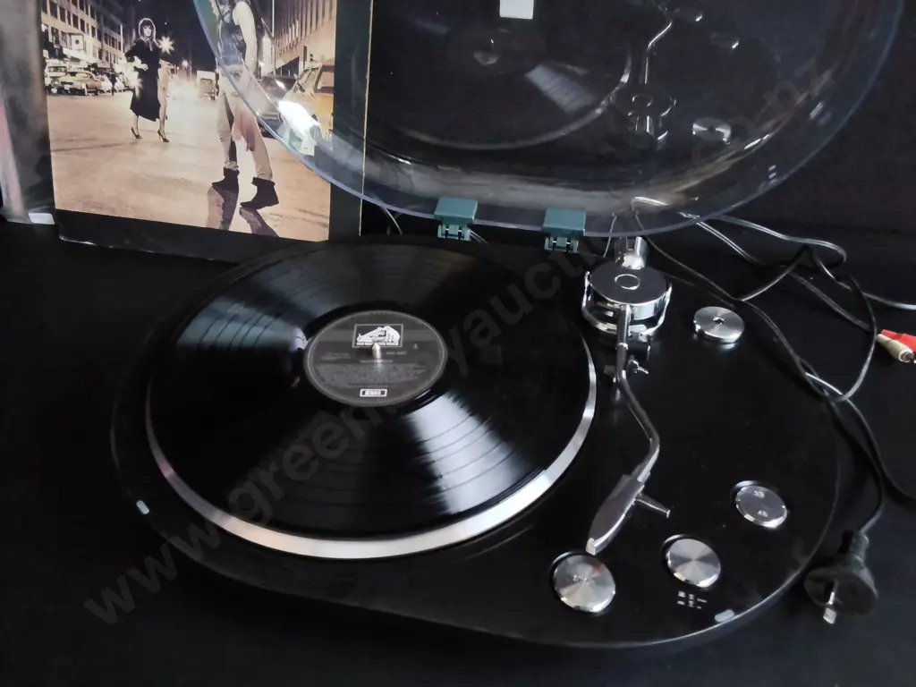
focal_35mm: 27
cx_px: 458
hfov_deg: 65.3
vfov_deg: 51.4
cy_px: 344
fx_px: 714
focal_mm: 2.87
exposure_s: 1/33.3
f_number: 2
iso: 500
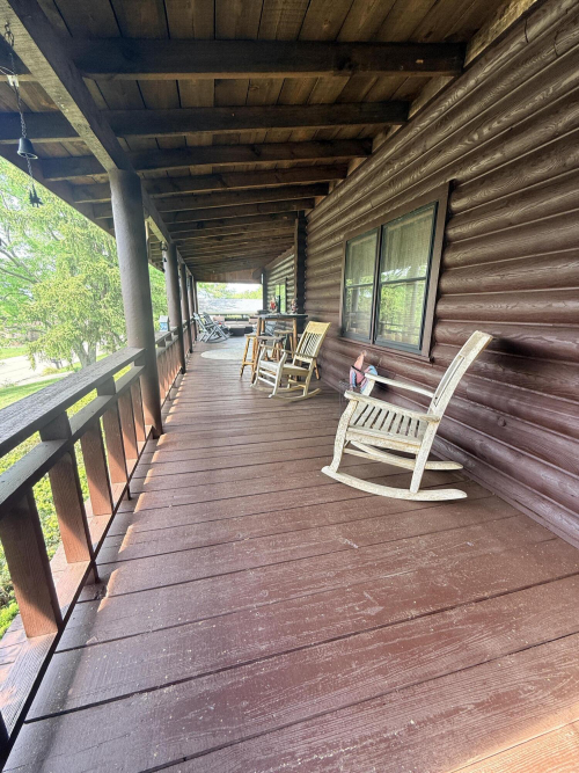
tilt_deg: -13.3
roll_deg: -0.8
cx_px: 290
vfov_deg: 102.1
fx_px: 312
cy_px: 386
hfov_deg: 85.7
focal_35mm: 14
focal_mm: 2.22
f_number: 2.2
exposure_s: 1/99
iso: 80
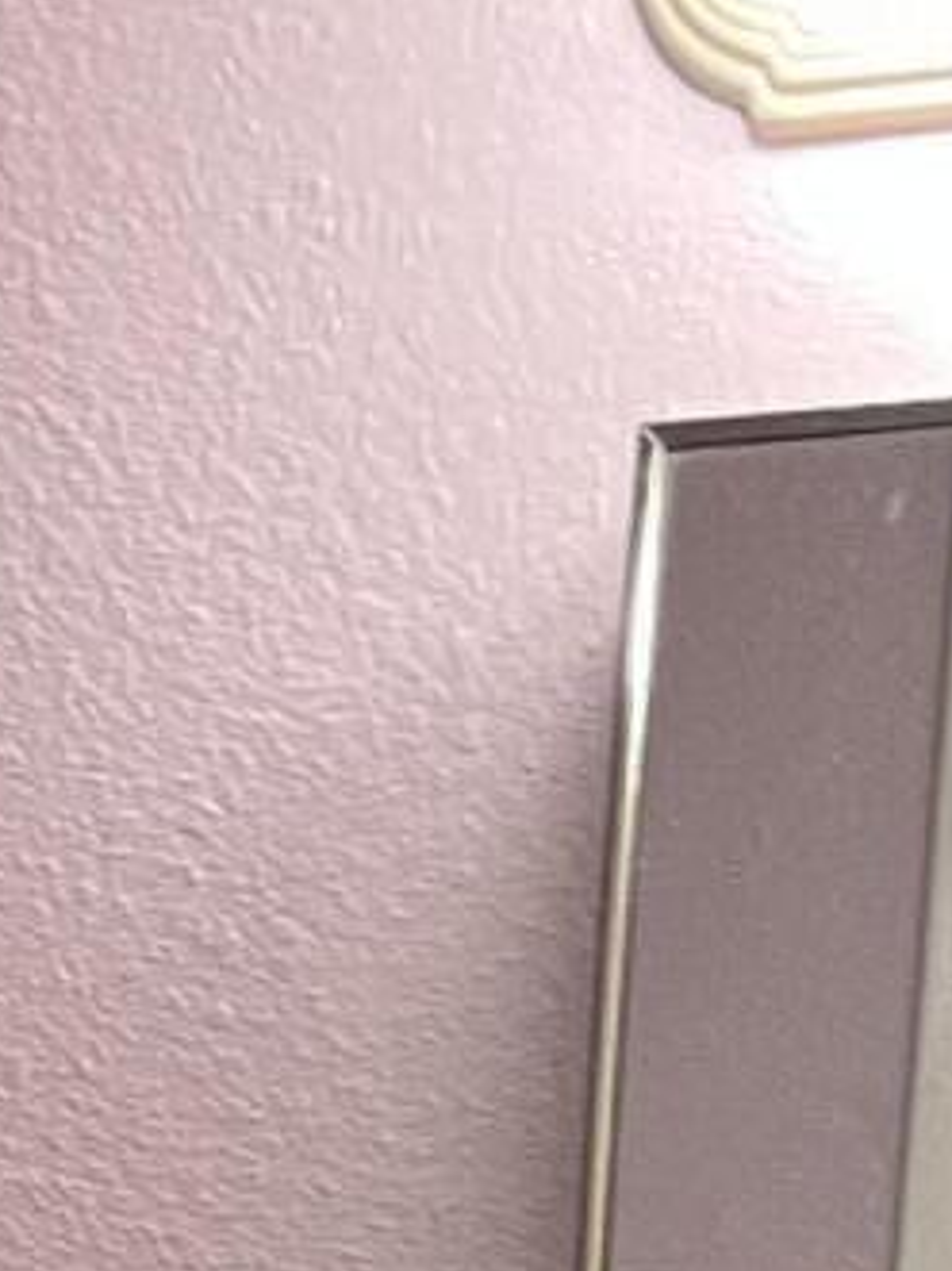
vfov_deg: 10.4
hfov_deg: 9.0
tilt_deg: -15.5
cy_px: 3314
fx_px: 5761
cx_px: -864
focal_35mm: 157
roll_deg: -0.6
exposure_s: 1/60
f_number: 1.6
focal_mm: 5.1
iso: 125
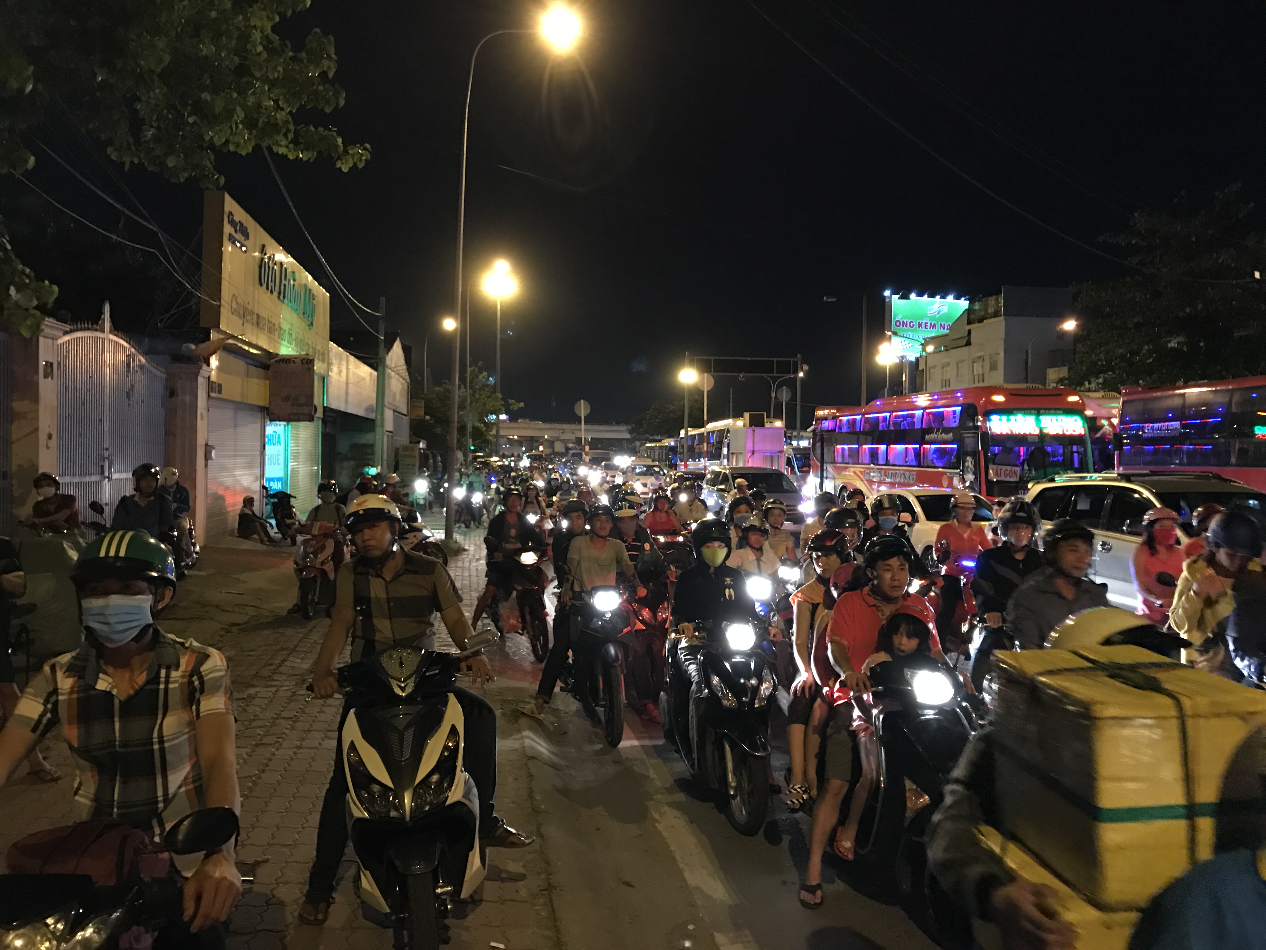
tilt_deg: -0.7
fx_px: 1024
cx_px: 633
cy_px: 475
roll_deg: -0.4
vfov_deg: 49.7
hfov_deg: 63.4
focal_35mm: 28
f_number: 1.8
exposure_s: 1/6
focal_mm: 3.99
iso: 100
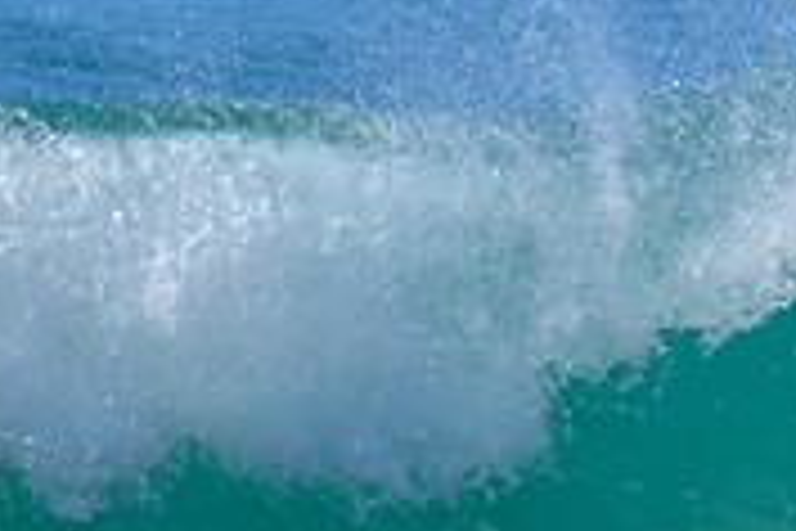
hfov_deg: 0.8
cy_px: 2
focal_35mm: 2619
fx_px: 57904
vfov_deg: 0.5
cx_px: 1264
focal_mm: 800
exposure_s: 1/2000
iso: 1000
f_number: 11
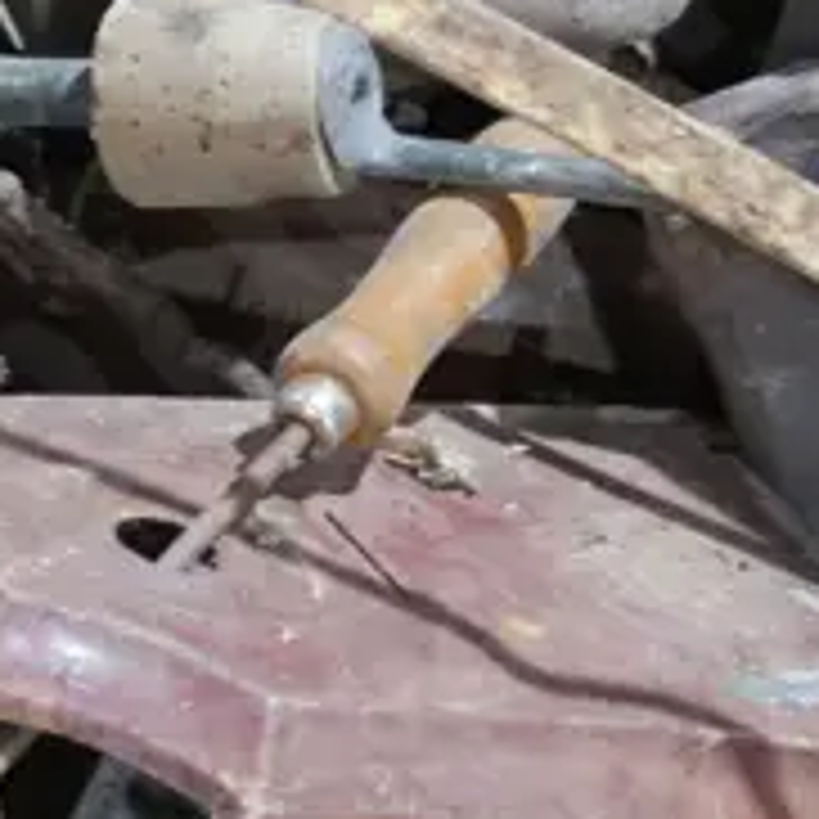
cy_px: 266
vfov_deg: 11.0
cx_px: 248
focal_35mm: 159
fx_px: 4256
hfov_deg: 11.0
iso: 1000
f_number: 3.6
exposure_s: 1/60
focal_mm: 16
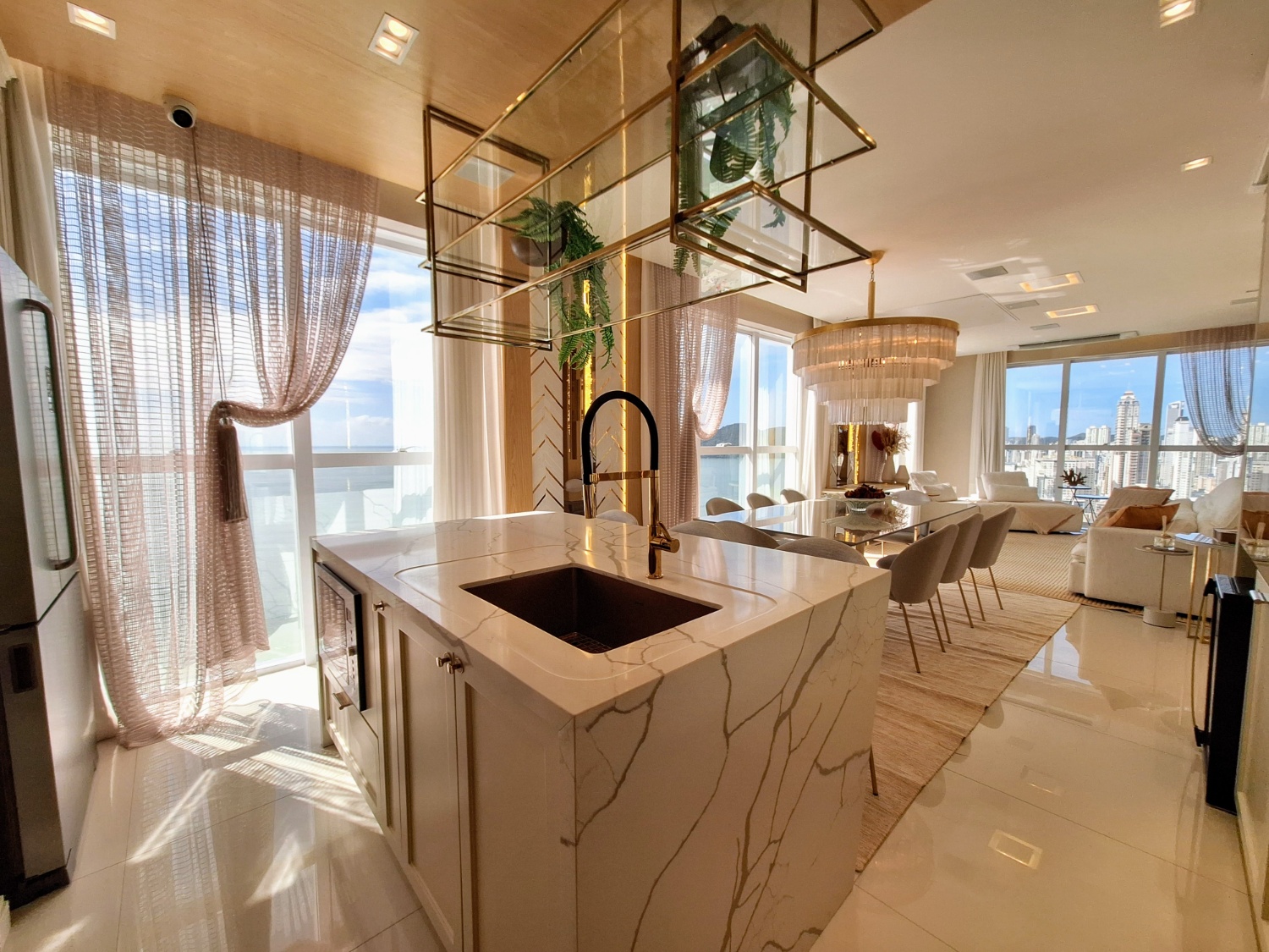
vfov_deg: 89.9
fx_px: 477
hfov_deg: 106.2
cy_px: 476
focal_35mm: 13
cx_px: 634
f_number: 2.2
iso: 40
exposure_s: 1/544
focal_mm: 1.74
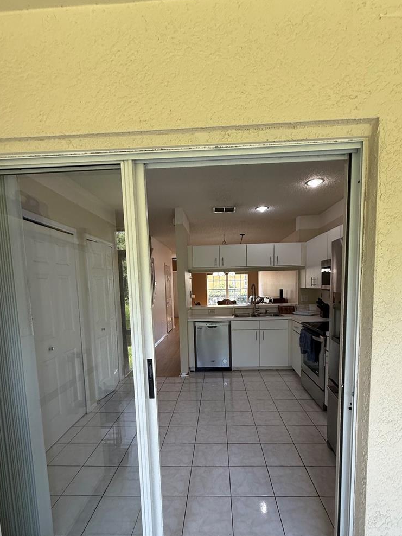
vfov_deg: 90.2
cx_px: 206
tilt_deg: -5.1
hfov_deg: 74.7
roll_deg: +1.7
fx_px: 263
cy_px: 314
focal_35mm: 17
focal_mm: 2.22
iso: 125
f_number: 2.2
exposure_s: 1/120
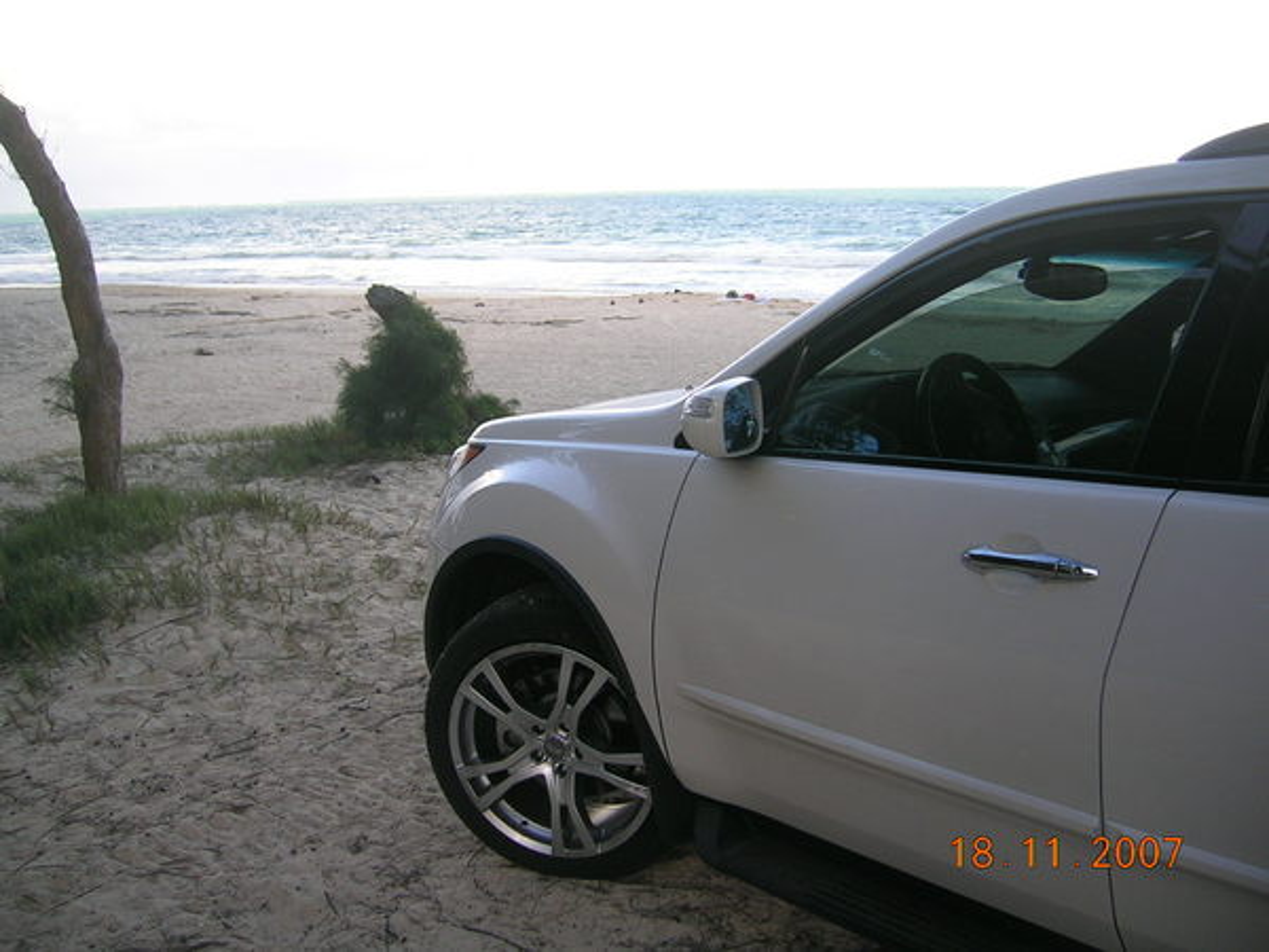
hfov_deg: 52.6
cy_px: 476
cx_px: 634
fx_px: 1283
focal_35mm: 35
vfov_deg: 40.7
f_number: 2.8
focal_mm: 5.4
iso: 50
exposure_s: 1/248
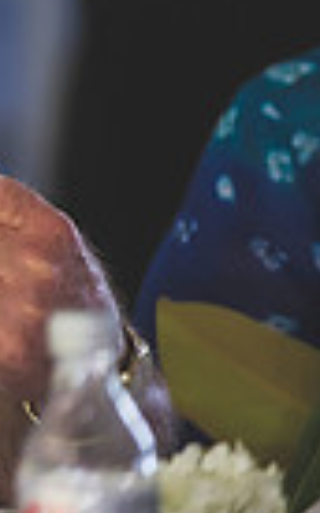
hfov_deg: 1.7
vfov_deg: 2.8
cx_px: -685
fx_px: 10515
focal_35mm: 752
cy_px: -20
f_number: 2.8
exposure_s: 1/200
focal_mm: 175
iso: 320
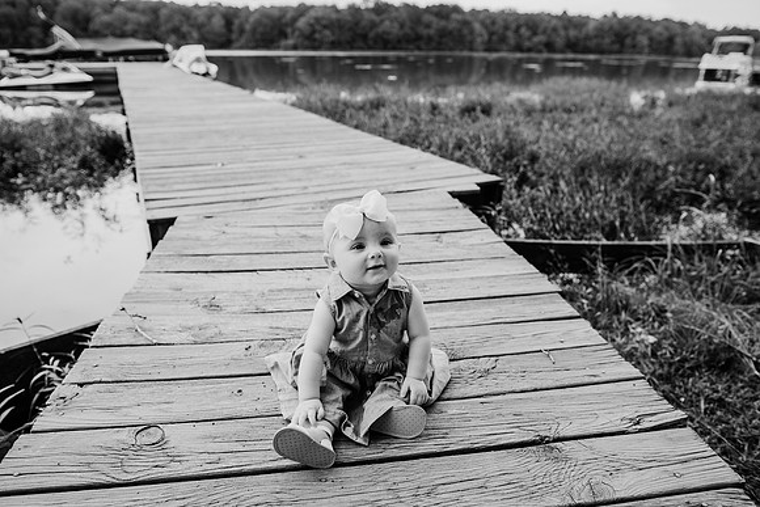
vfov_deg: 53.2
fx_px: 507
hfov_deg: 73.7
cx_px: 380
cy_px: 254
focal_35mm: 24
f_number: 3.5
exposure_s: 1/800
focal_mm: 24
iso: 500
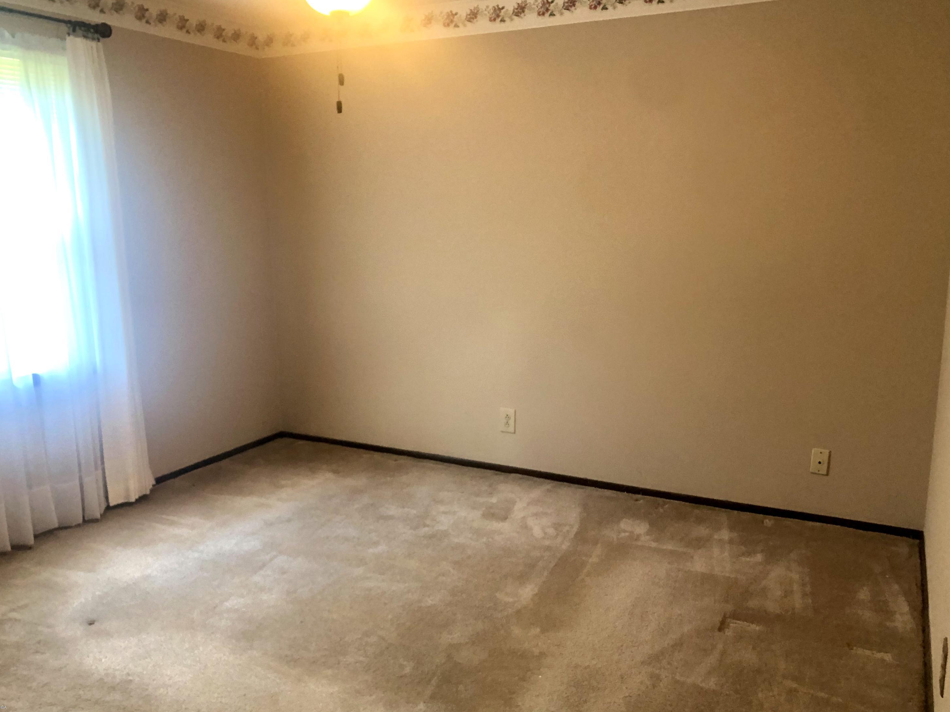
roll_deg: +0.7
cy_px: 362
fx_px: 796
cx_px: 470
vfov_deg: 48.2
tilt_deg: -10.1
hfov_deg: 61.7
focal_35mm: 29
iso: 400
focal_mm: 4
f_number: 1.8
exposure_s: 1/30
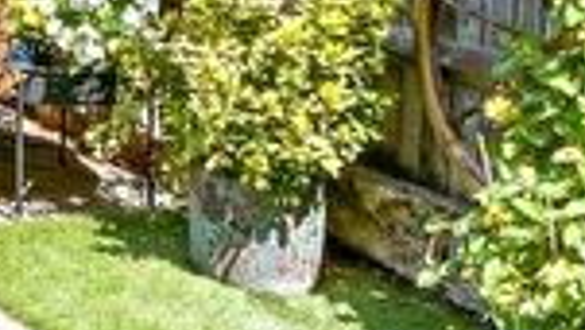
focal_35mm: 73
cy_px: -379
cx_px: -477
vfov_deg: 13.5
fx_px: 1133
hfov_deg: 20.3
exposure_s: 1/125
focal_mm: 10
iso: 160
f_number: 8
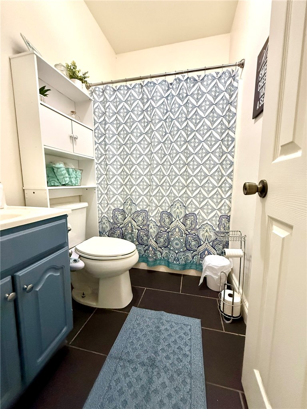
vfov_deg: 102.1
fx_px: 166
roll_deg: -0.2
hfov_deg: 85.7
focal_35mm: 14
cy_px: 204
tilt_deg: -7.4
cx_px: 154
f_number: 2.2
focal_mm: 2.22
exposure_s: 1/60
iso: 640
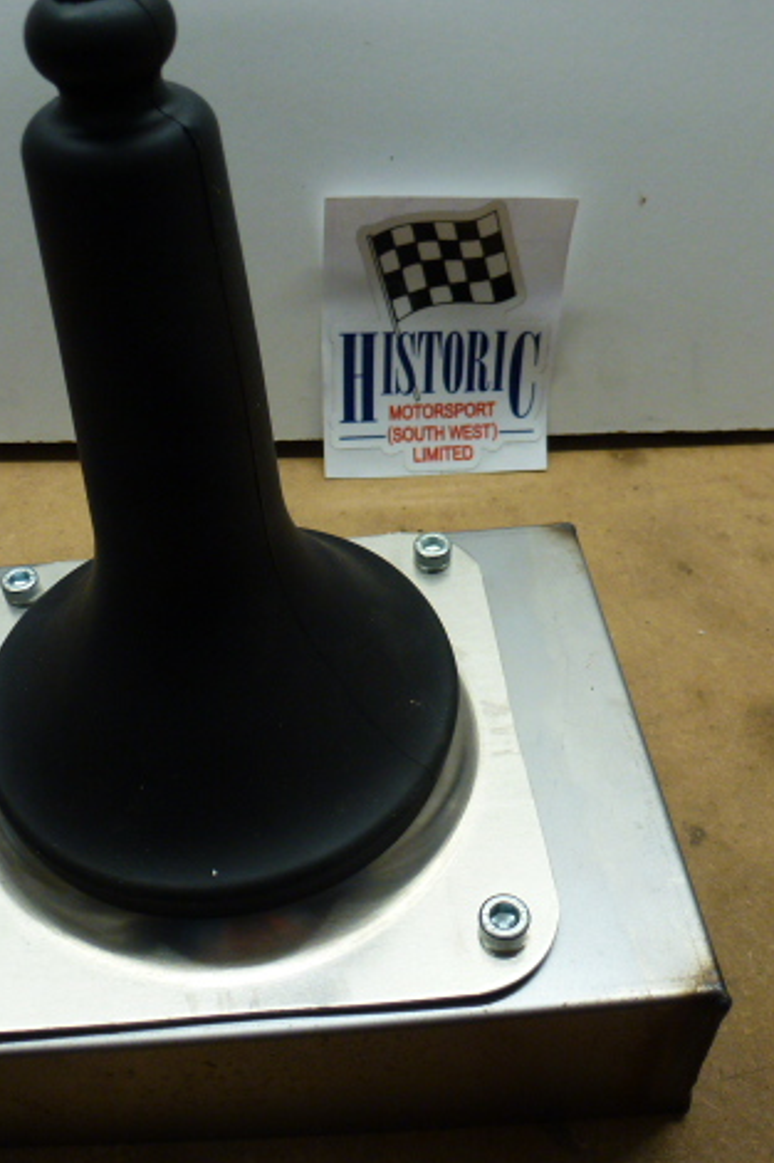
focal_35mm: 34
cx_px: 307
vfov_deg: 55.8
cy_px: 572
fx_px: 1097
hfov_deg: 38.7
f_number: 3.3
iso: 160
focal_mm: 4.3
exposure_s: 1/60
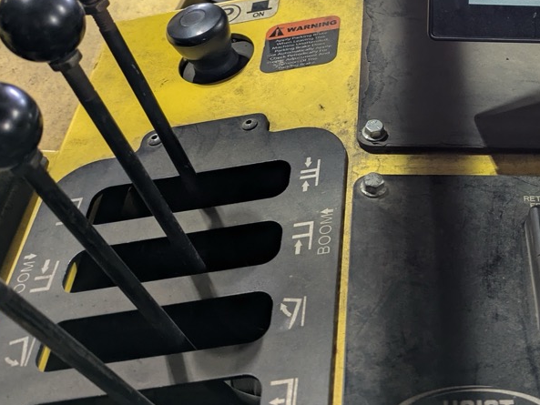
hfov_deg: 33.9
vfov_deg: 26.8
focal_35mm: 54
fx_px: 843
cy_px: 120
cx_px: 473
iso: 164
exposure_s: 1/24
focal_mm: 5.43
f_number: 1.89
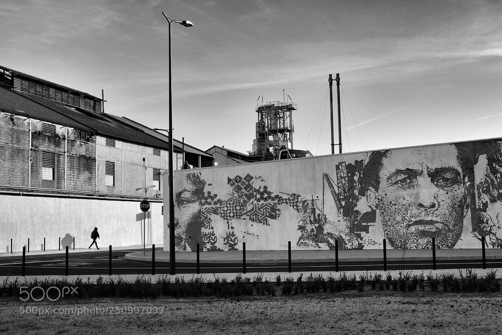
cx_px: 251
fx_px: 572
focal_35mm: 41
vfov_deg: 32.6
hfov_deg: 47.4
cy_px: 168
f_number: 8
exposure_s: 1/500
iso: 200
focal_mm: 27
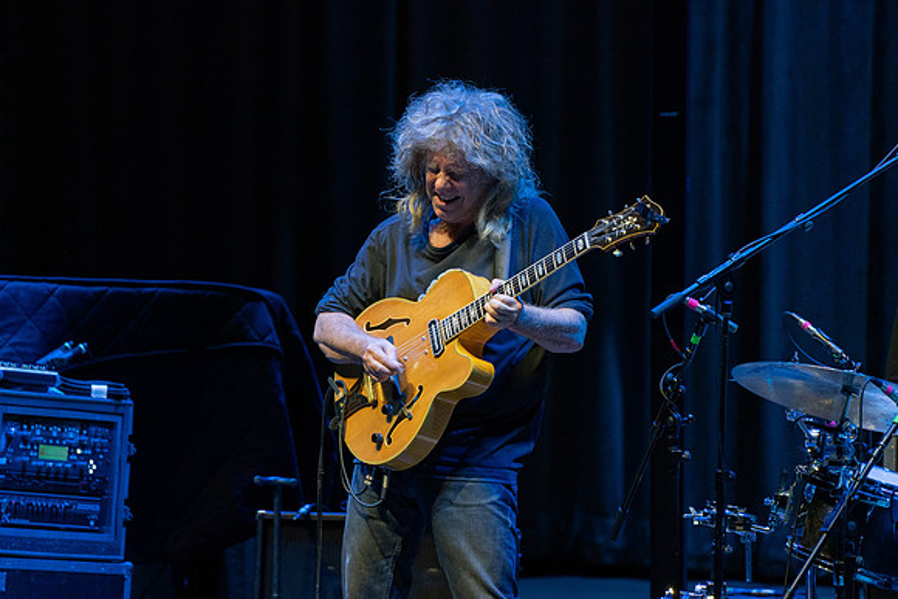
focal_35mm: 394
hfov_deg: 5.2
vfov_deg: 3.5
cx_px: 449
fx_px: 9830
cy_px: 300
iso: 3200
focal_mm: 394
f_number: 7.1
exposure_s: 1/320
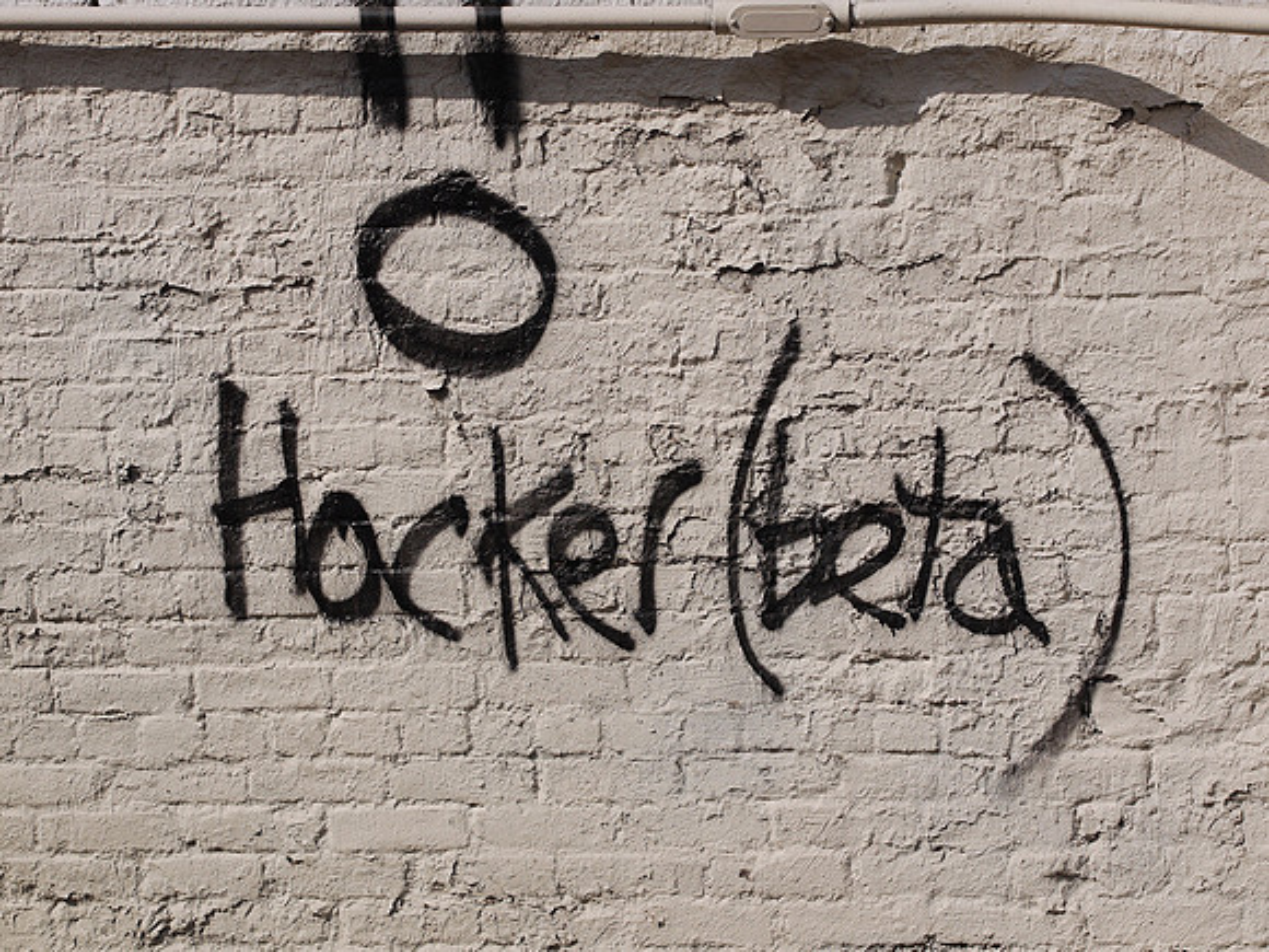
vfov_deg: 16.4
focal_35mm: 90
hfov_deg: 21.8
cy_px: 476
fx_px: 3299
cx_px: 634
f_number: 6.3
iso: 100
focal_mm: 45
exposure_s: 1/1000
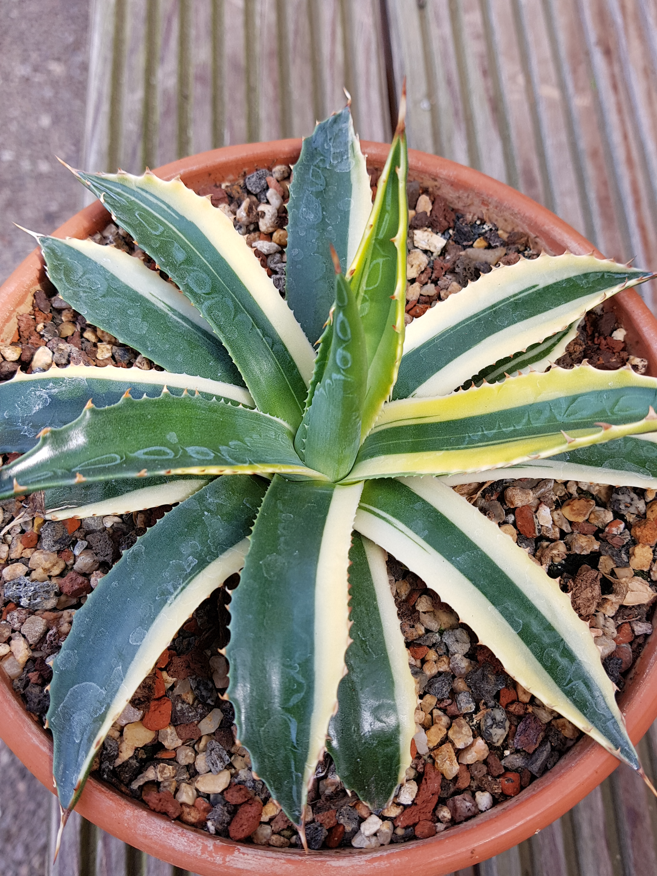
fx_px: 658
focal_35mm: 26
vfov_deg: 67.3
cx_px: 328
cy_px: 438
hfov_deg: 53.1
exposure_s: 1/449
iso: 50
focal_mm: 4.2
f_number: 1.7
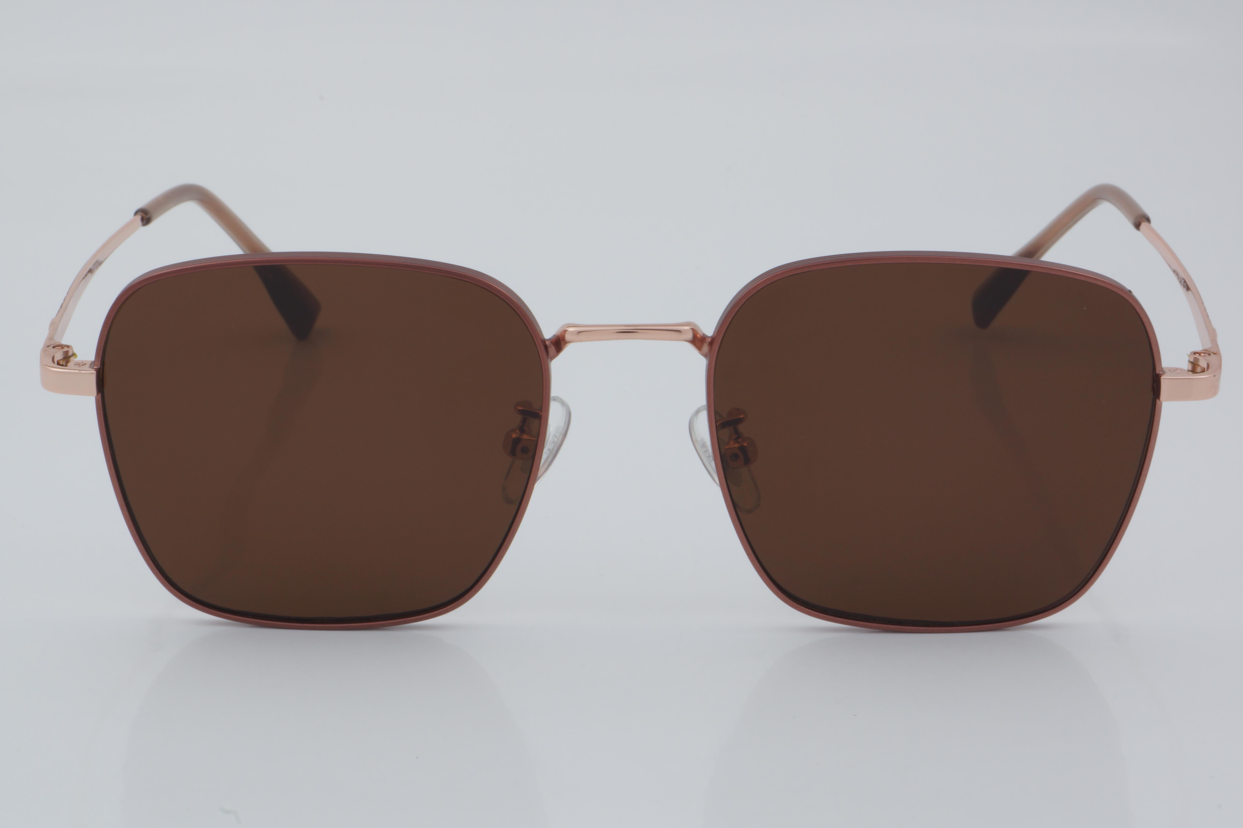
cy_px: 414
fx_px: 2848
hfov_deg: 24.6
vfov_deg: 16.6
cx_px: 622
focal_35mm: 82
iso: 100
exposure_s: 1/4
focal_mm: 55
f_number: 32
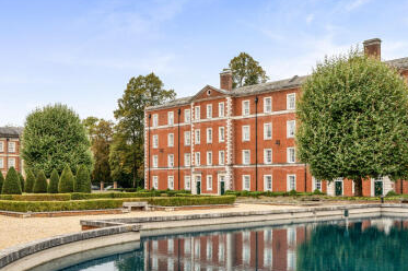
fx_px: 521
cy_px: 151
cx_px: 208
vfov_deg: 29.2
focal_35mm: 46
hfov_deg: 42.8
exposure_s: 1/320
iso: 200
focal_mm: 24
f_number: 5
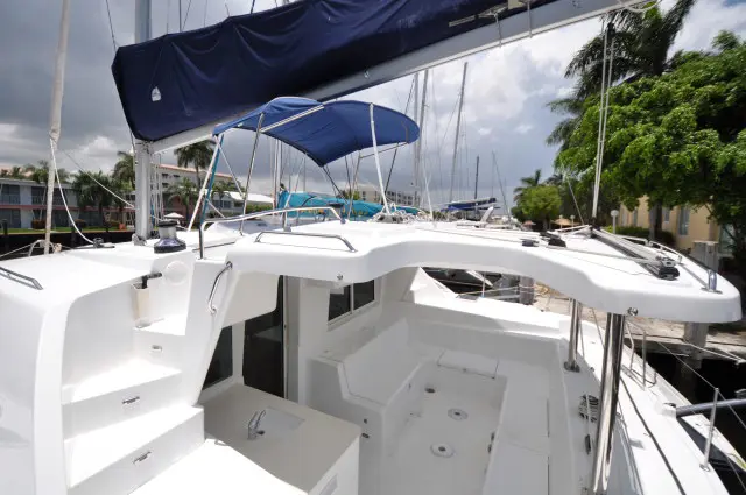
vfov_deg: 77.2
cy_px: 248
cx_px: 373
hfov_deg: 100.5
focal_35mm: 15
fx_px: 310
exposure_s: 1/3200
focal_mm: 10
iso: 200
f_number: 3.5
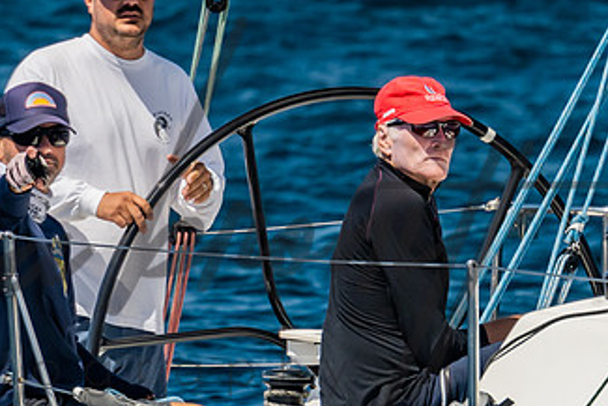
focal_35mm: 934
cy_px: 85
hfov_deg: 2.2
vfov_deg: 1.5
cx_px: 266
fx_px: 15780
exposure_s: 1/640
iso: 160
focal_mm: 200
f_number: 6.3
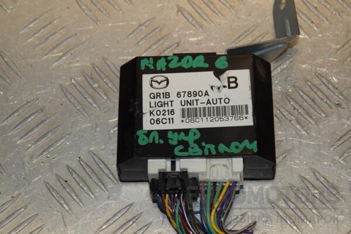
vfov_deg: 12.2
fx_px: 1097
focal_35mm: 112
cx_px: 176
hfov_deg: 18.2
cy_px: 117
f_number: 9
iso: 800
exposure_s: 1/200
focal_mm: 75
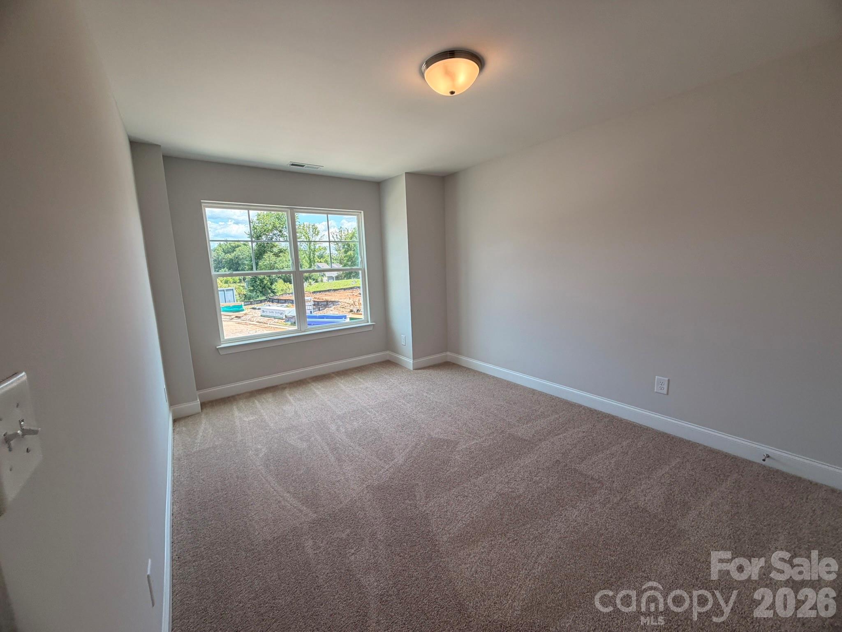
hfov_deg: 102.1
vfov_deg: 85.7
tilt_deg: -9.3
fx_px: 341
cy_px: 316
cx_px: 421
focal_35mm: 14
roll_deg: +3.6
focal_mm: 2.22
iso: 64
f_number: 2.2
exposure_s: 1/121
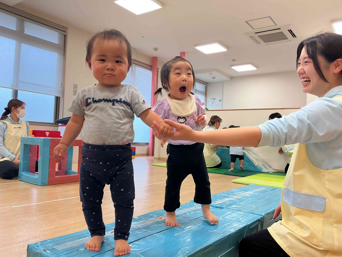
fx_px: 287
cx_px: 171
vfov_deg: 48.2
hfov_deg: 61.7
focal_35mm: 29
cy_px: 128
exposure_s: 1/120
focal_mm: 3
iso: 32
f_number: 1.8
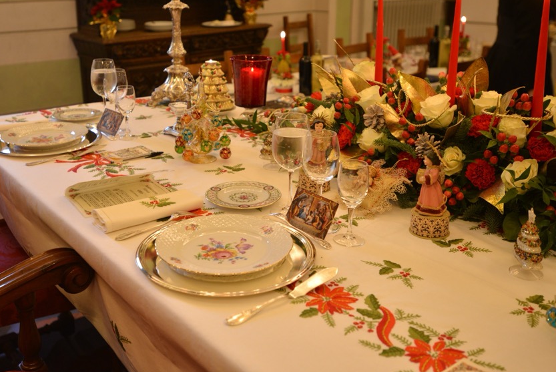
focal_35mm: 42
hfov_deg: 46.2
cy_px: 152
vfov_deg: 31.9
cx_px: 232
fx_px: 649
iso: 800
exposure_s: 1/60
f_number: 4
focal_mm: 35
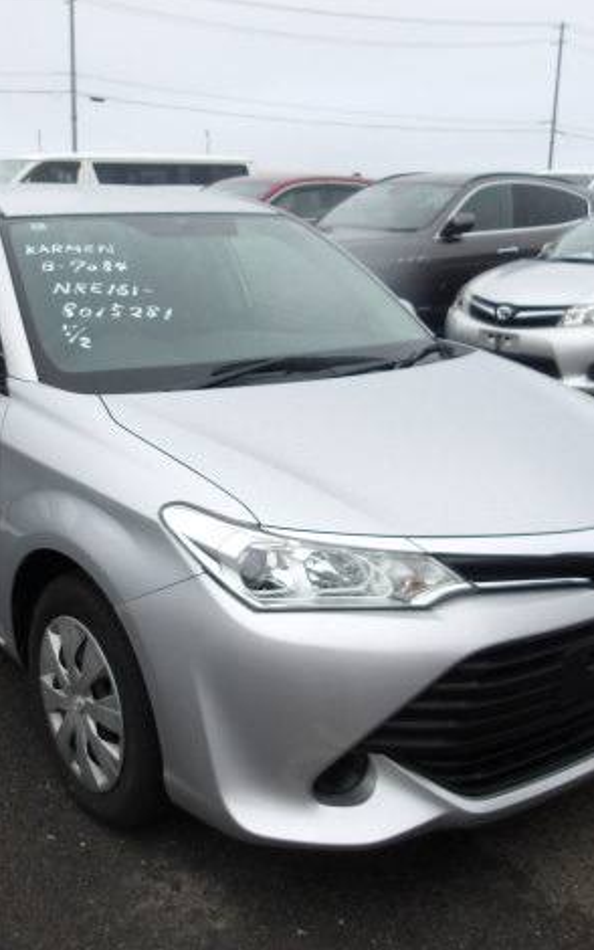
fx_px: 1010
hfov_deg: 32.8
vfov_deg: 50.4
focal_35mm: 39
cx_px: 271
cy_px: 469
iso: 100
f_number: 3
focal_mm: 4.9
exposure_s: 1/632
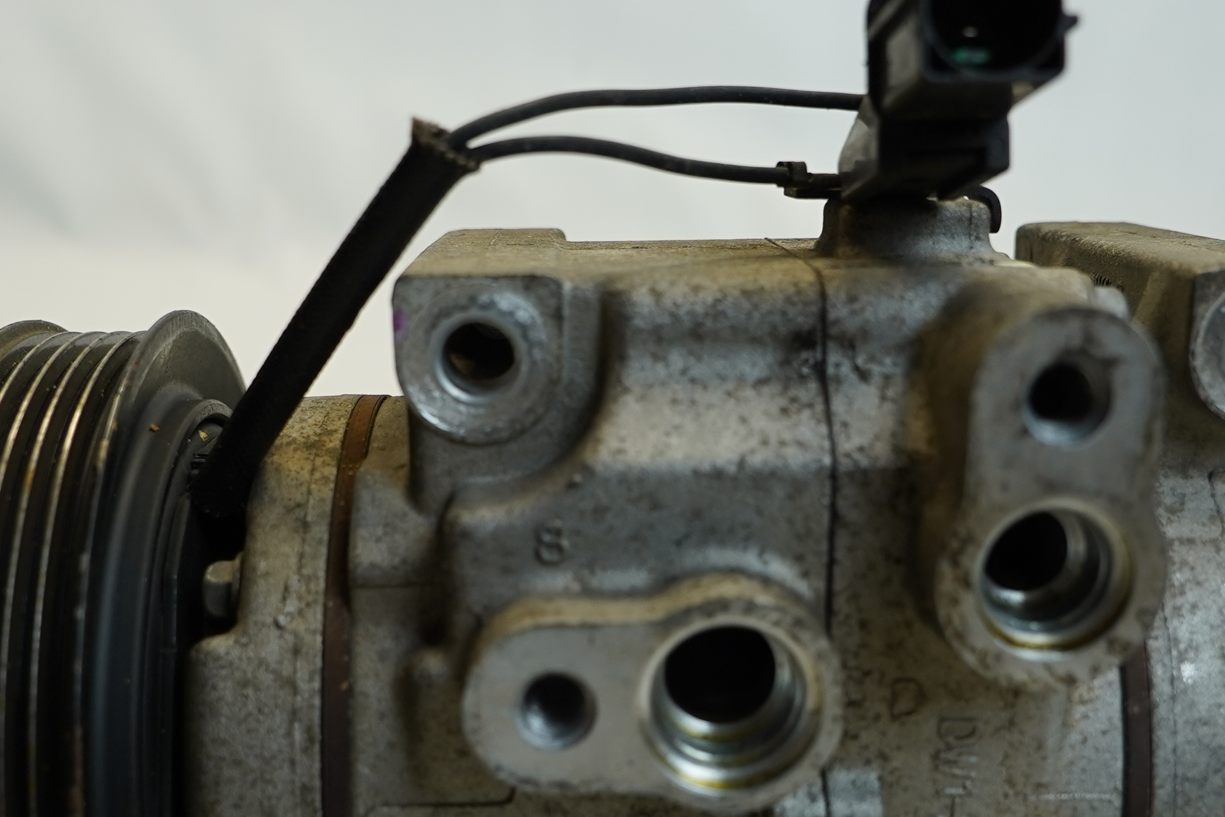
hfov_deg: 43.6
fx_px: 1531
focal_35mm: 45
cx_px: 584
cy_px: 610
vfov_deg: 29.4
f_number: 4
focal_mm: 16
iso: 320
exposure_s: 1/160
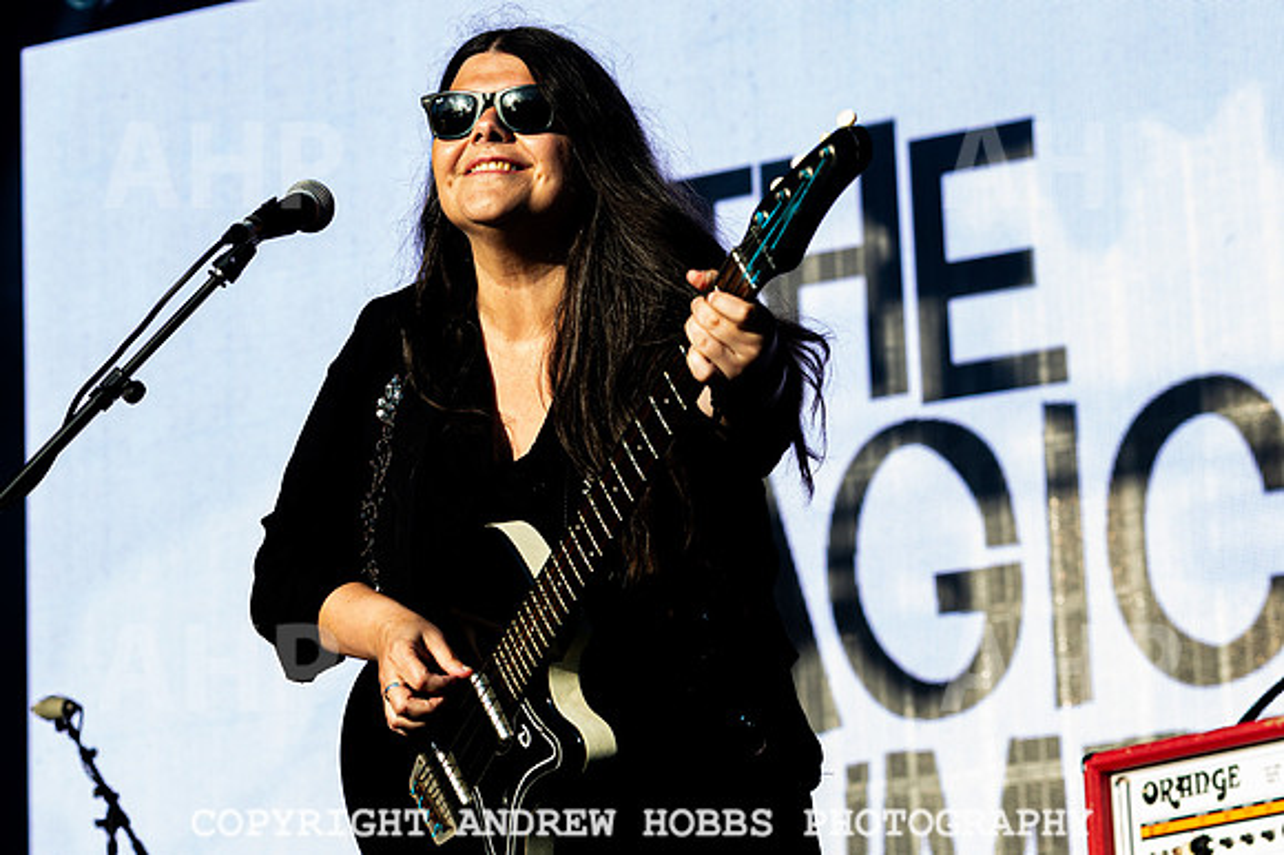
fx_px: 4437
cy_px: 398
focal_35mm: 124
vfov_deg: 11.0
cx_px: 529
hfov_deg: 16.5
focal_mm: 70
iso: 200
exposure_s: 1/250
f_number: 5.6
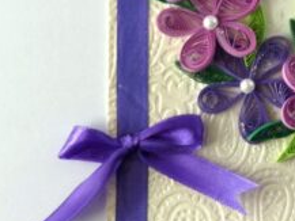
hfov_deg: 7.6
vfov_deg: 5.7
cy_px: -53
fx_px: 2217
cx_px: 294
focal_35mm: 260
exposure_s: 1/200
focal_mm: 16.9
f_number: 2.8
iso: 100
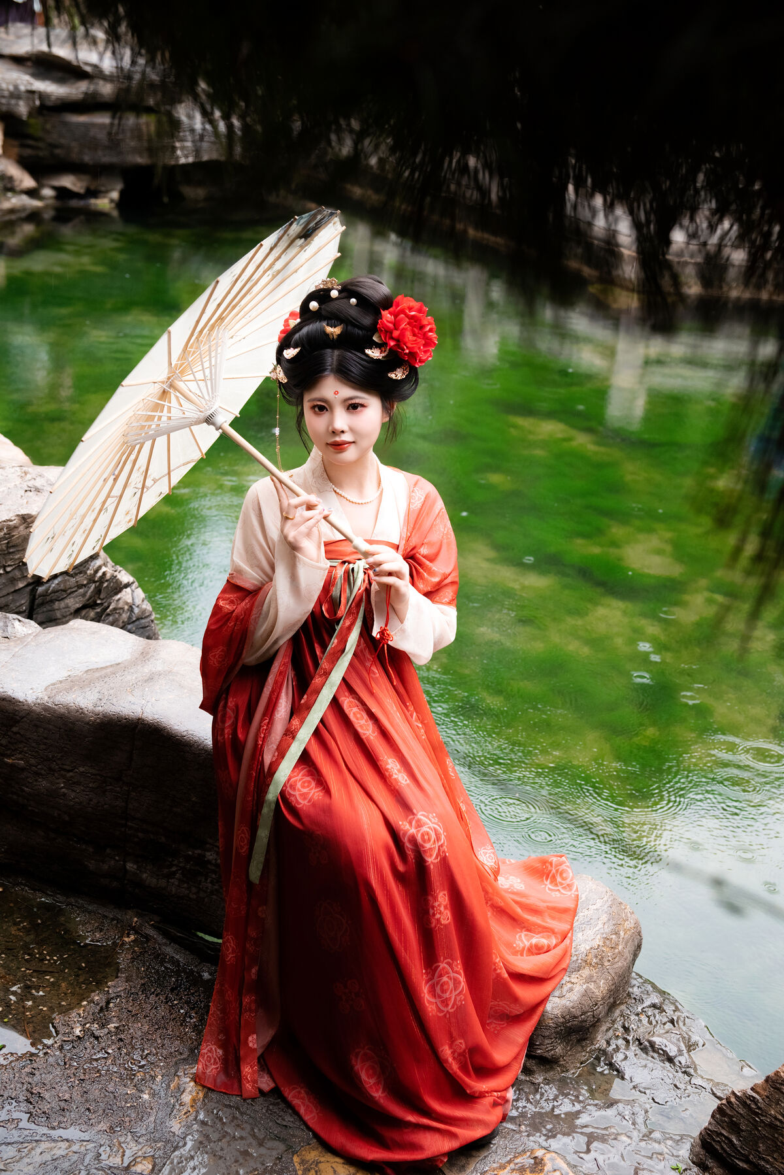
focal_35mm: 52
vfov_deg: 38.2
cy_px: 588
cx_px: 392
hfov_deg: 26.0
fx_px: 1697
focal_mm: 52
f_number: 4.5
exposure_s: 1/160
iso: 1250
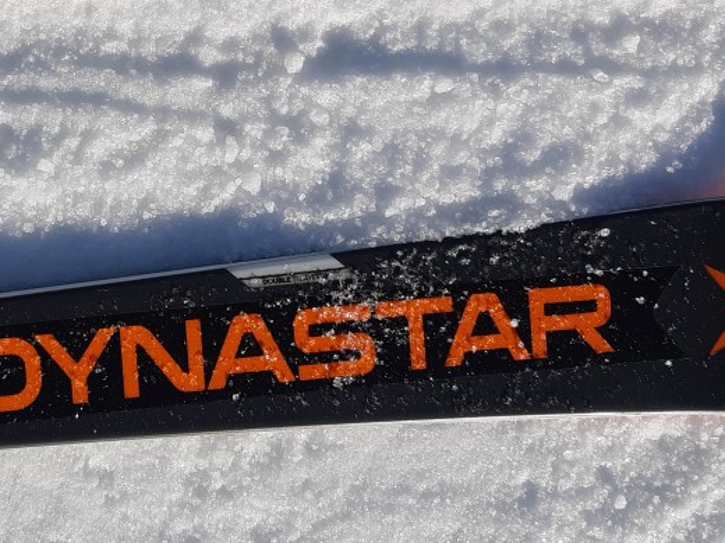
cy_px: 70
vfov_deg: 22.5
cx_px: 153
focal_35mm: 64
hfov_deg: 29.6
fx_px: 1340
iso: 40
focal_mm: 3.93
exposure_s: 1/3333
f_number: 1.7
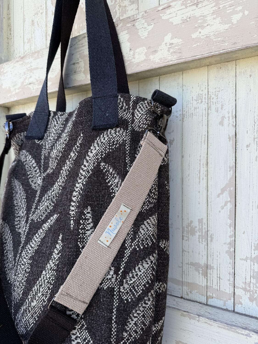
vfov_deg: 71.6
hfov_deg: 56.8
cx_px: 129
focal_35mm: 24
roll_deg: +4.3
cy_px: 172
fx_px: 239
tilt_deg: -6.6
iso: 80
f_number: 1.78
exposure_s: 1/547
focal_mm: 6.76
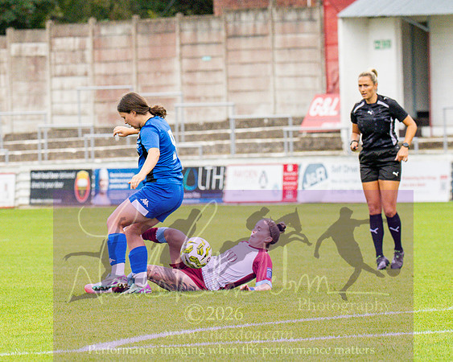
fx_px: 5545
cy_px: 181
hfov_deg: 4.7
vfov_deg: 3.7
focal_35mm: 414
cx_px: 109
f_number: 4
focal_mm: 135
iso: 1250
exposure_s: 1/2000
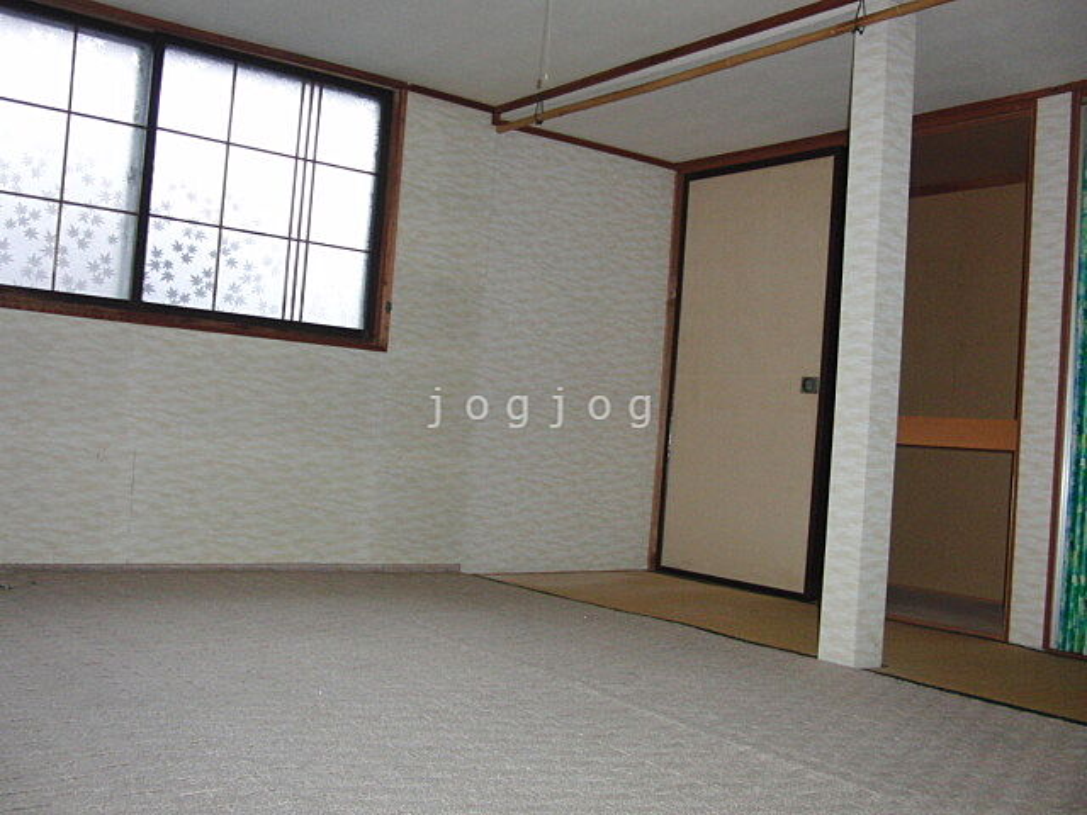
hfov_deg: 50.1
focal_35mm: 37
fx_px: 1162
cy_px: 408
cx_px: 544
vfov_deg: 38.7
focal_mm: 6.42
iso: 400
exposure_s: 1/60
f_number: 3.6
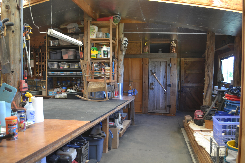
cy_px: 82
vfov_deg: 43.6
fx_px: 204
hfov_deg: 61.9
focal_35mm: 30
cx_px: 122
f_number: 3.8
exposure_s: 1/30
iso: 250
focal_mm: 20
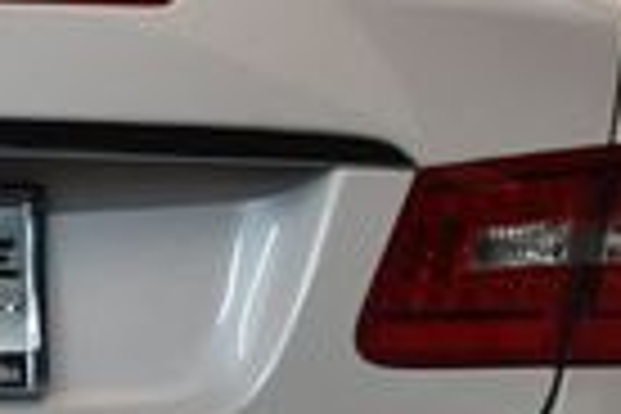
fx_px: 3605
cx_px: -148
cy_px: 382
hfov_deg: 9.7
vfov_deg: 6.6
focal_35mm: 209
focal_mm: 30
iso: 900
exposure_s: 1/125
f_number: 4
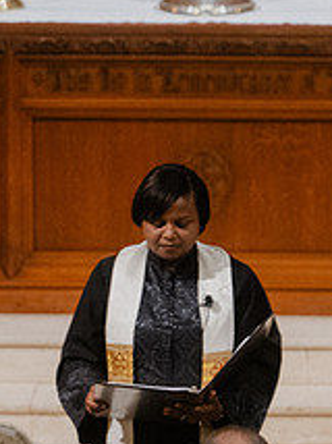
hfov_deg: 2.4
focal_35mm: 610
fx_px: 7816
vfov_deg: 3.3
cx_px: 506
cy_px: 328
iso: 4000
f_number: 2.8
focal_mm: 200
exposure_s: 1/160
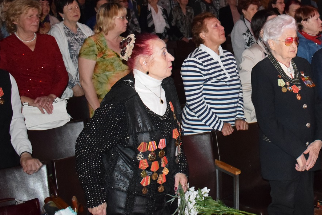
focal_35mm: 64
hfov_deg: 30.1
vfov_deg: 20.8
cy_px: 21
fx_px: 572
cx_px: 288
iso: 3200
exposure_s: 1/60
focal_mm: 21
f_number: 3.8
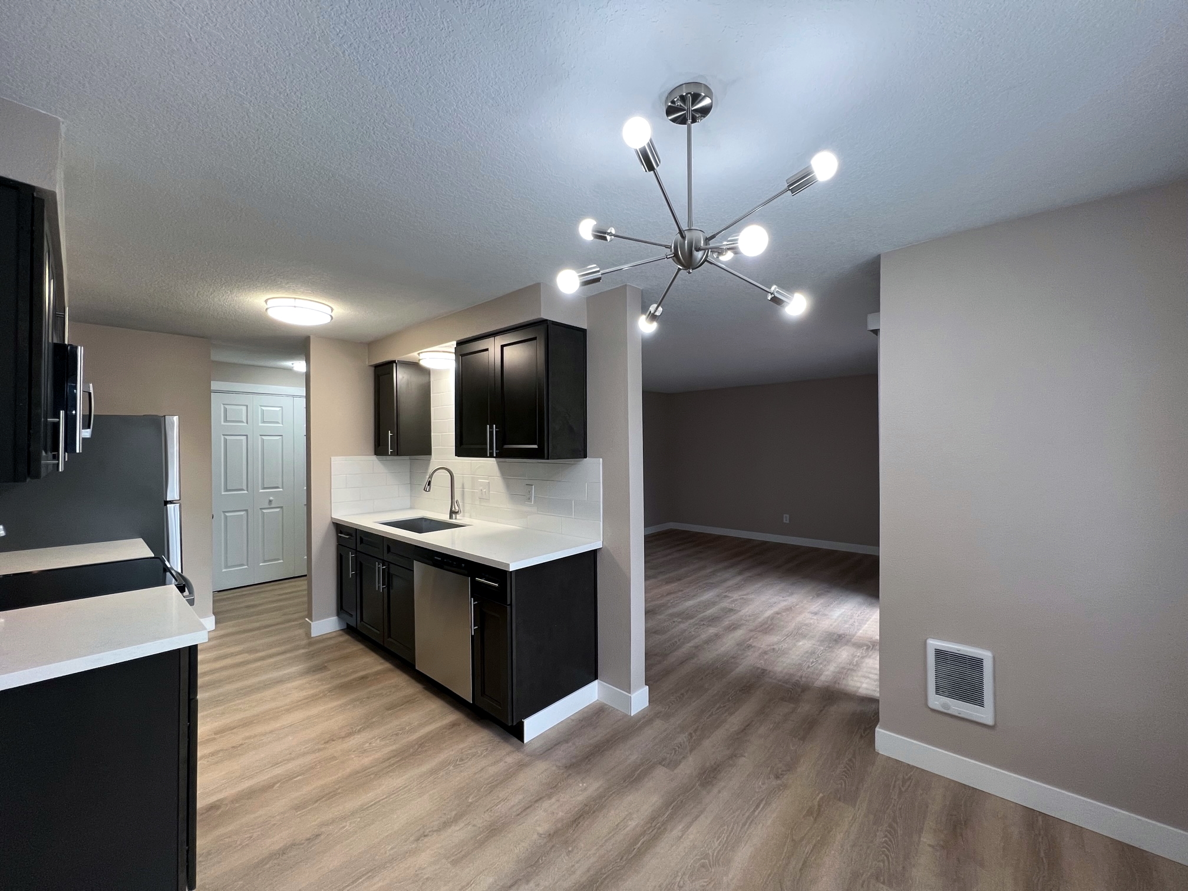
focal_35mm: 13
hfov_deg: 106.2
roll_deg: +0.0
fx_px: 446
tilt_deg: -0.9
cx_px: 594
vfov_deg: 89.9
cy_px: 446
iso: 160
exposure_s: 1/120
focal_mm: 1.57
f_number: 1.8
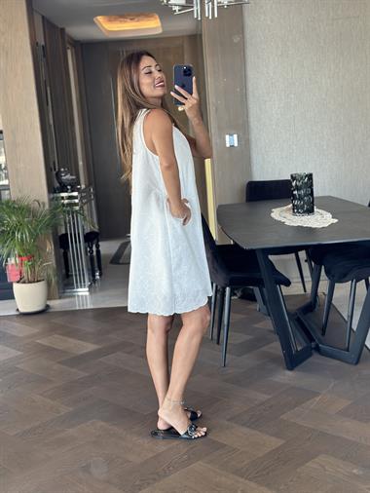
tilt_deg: -17.3
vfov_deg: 39.6
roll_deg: +5.3
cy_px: 246
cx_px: 185
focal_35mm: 48
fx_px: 684
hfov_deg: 30.3
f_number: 1.78
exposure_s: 1/75
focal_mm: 6.86
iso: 125
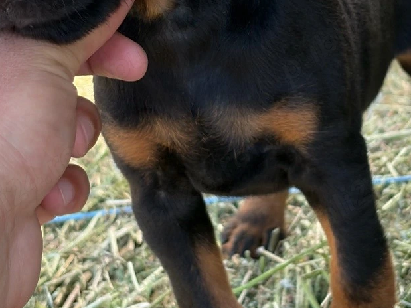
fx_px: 1330
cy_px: 54
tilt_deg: -15.6
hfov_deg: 17.6
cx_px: 224
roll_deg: +11.3
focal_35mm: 112
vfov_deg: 13.1
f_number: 1.6
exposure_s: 1/204
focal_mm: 5.96
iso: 40
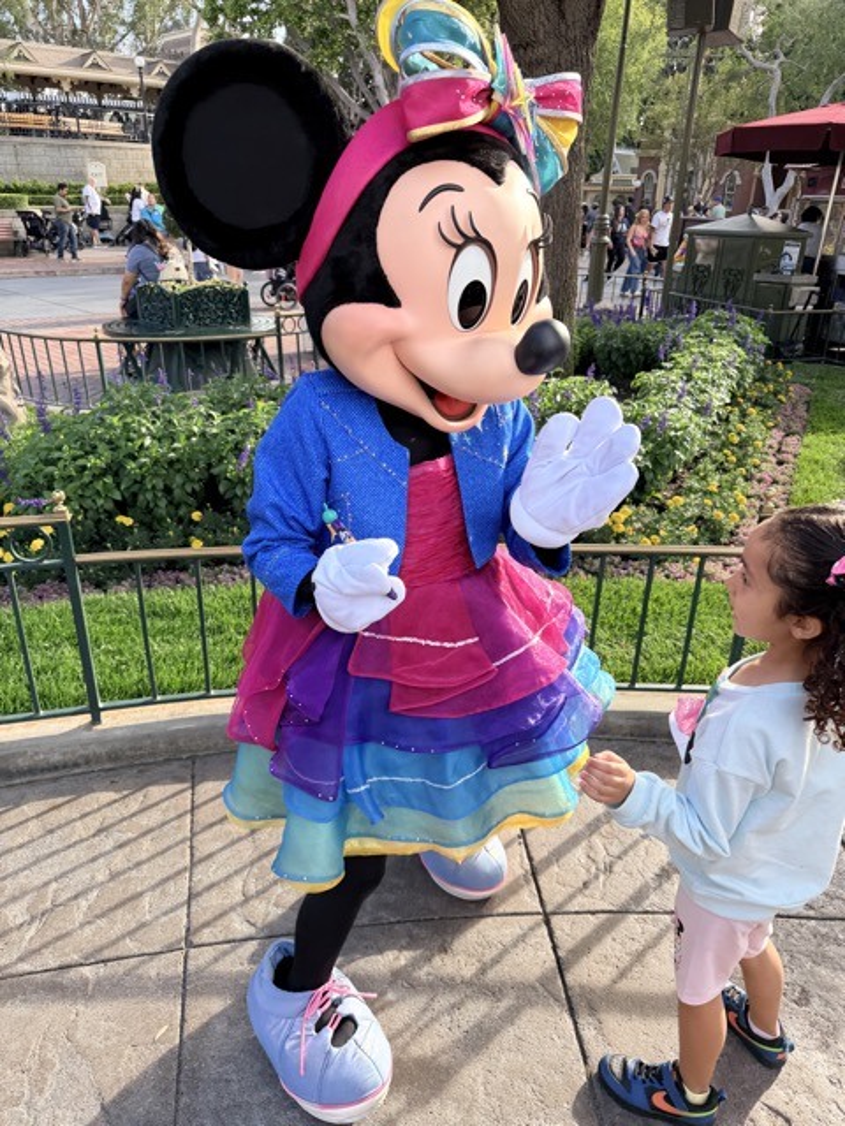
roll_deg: -1.7
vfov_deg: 71.6
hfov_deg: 56.8
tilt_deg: -24.2
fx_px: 781
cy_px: 563
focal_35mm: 24
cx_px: 422
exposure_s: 1/381
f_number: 1.78
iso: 80
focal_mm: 6.76
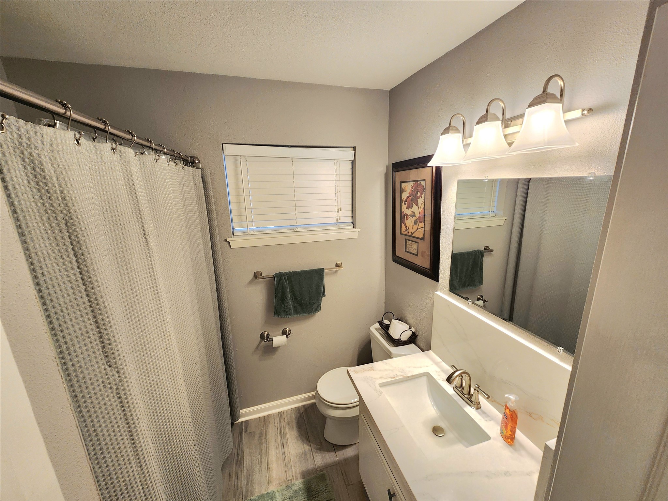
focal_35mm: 13
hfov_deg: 106.2
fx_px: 251
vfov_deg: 89.9
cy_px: 250
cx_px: 334
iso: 125
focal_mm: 2.2
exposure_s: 1/60.2
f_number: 2.2
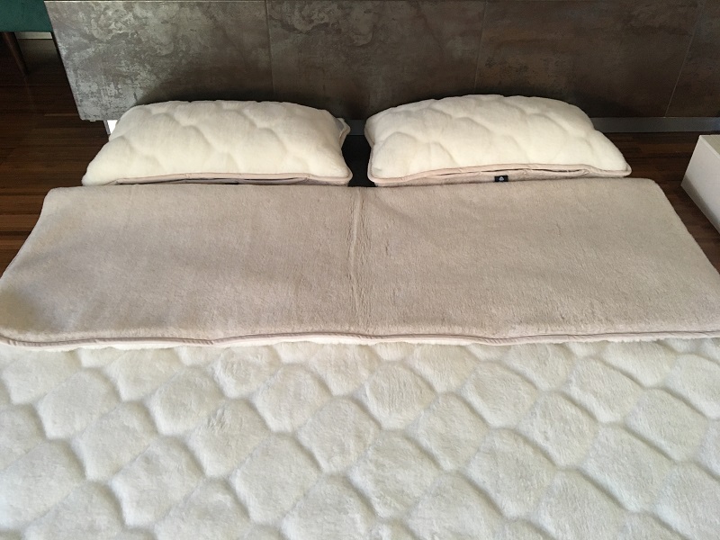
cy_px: 270
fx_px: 603
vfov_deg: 48.2
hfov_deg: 61.7
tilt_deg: -40.6
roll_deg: +0.2
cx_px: 360
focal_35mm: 29
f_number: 2.2
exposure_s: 1/33
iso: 160
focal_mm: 4.15
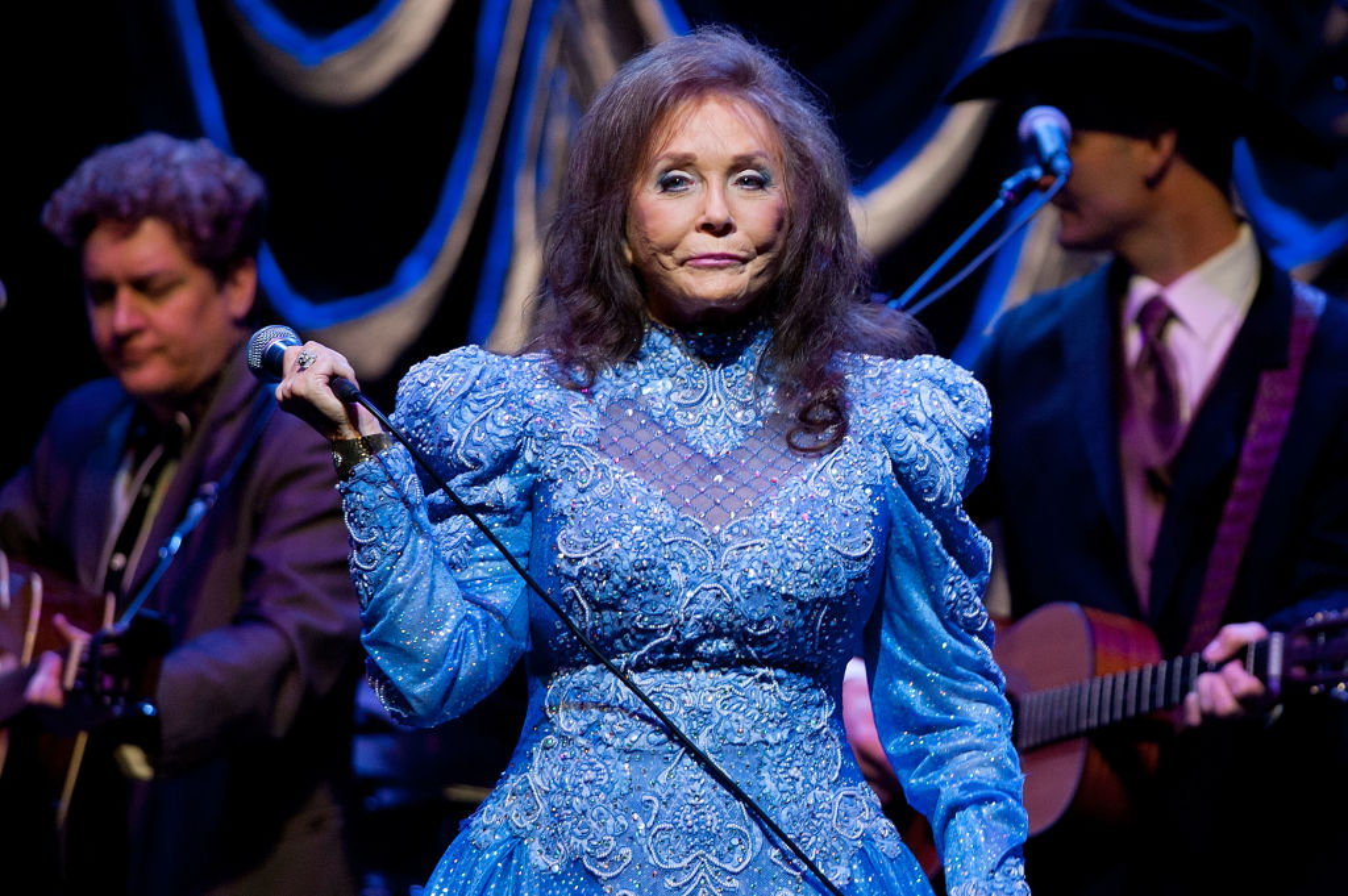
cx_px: 674
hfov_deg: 6.9
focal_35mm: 300
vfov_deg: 4.6
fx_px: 11224
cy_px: 448
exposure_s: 1/200
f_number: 4
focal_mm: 300
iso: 2000
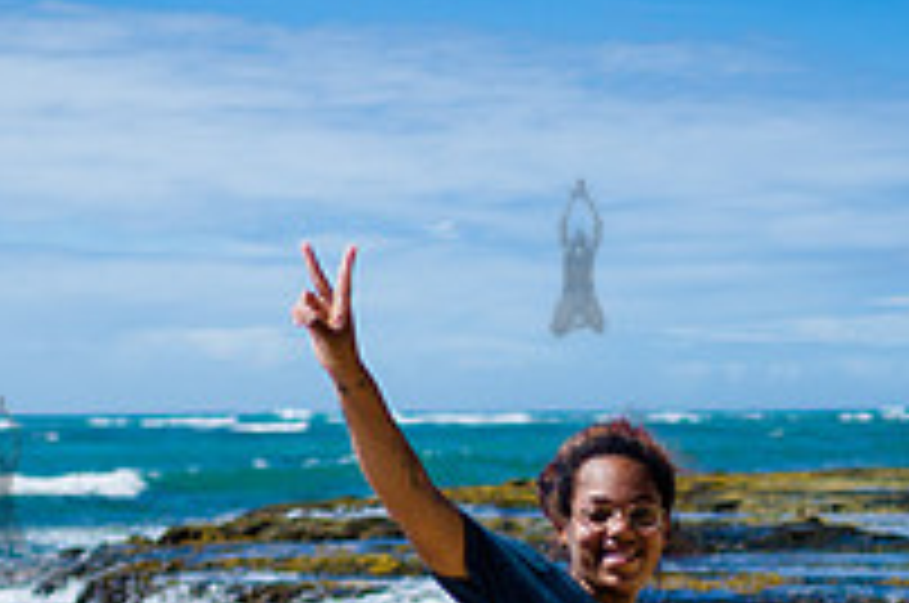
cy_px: 691
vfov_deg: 12.7
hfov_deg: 19.4
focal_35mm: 105
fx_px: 2647
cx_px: 576
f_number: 2.5
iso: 100
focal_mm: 35
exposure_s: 1/2000
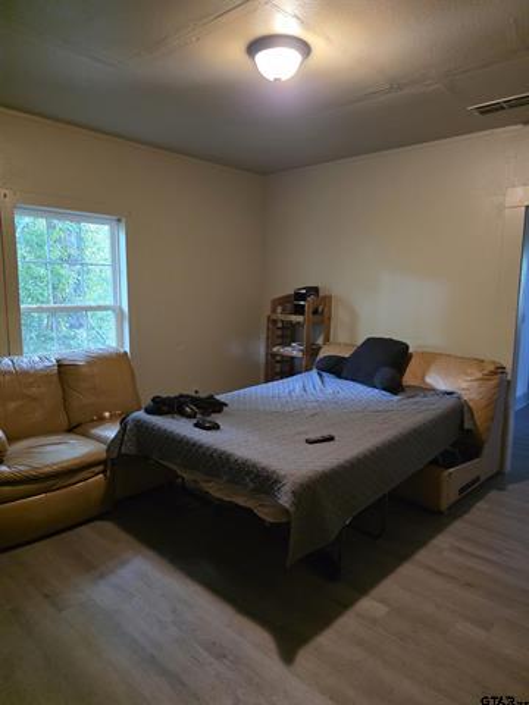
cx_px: 264
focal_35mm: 23
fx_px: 469
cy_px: 352
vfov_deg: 73.9
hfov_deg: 58.9
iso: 1600
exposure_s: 1/60
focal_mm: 6.3
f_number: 1.7
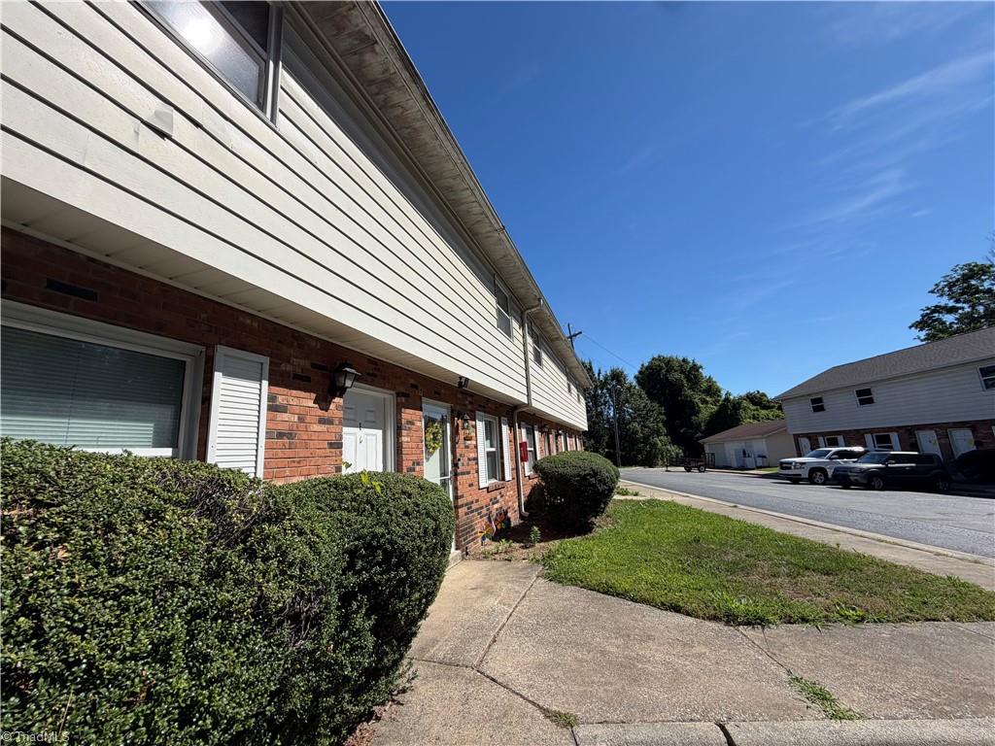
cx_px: 498
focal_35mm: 14
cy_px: 373
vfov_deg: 85.7
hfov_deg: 102.1
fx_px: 402
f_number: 2.2
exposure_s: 1/1145
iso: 20
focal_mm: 2.22
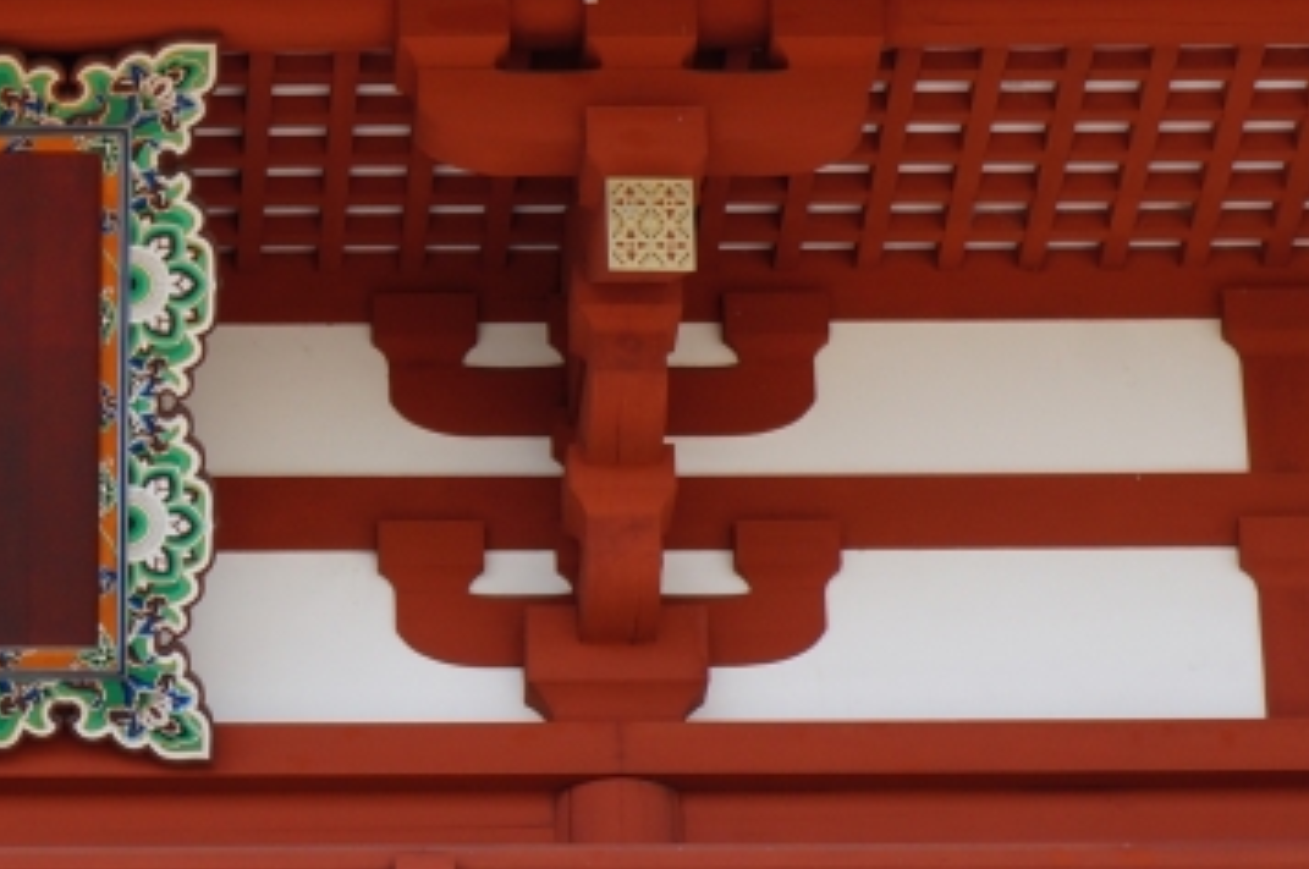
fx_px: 8403
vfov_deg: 5.9
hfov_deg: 8.8
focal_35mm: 231
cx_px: -81
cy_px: 499
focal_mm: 55
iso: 200
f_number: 11
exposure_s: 1/125
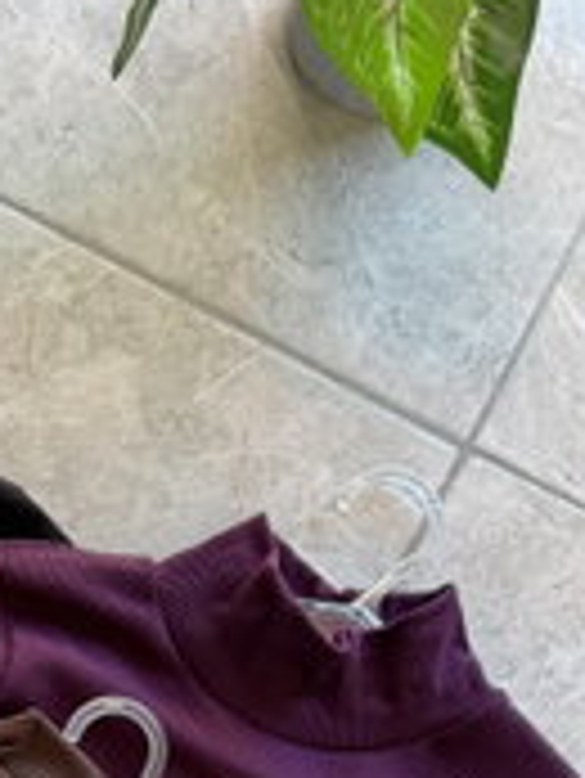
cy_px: 960
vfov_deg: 23.7
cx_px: -94
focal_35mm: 74
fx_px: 1665
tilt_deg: -86.0
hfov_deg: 18.9
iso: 125
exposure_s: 1/121
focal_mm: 6.76
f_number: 1.78
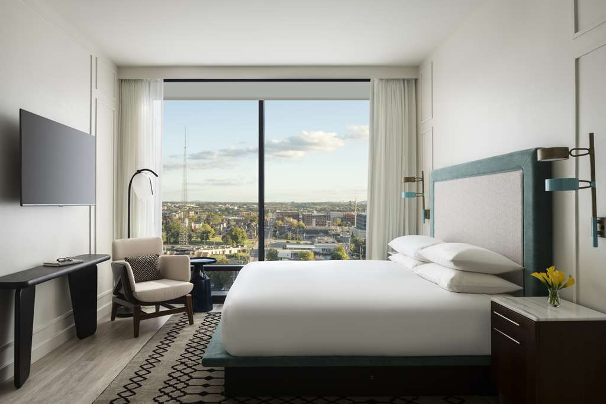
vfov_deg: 53.1
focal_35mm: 24
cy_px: 202
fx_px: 404
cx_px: 303
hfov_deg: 73.7
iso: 100
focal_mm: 24
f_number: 11
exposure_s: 1/10
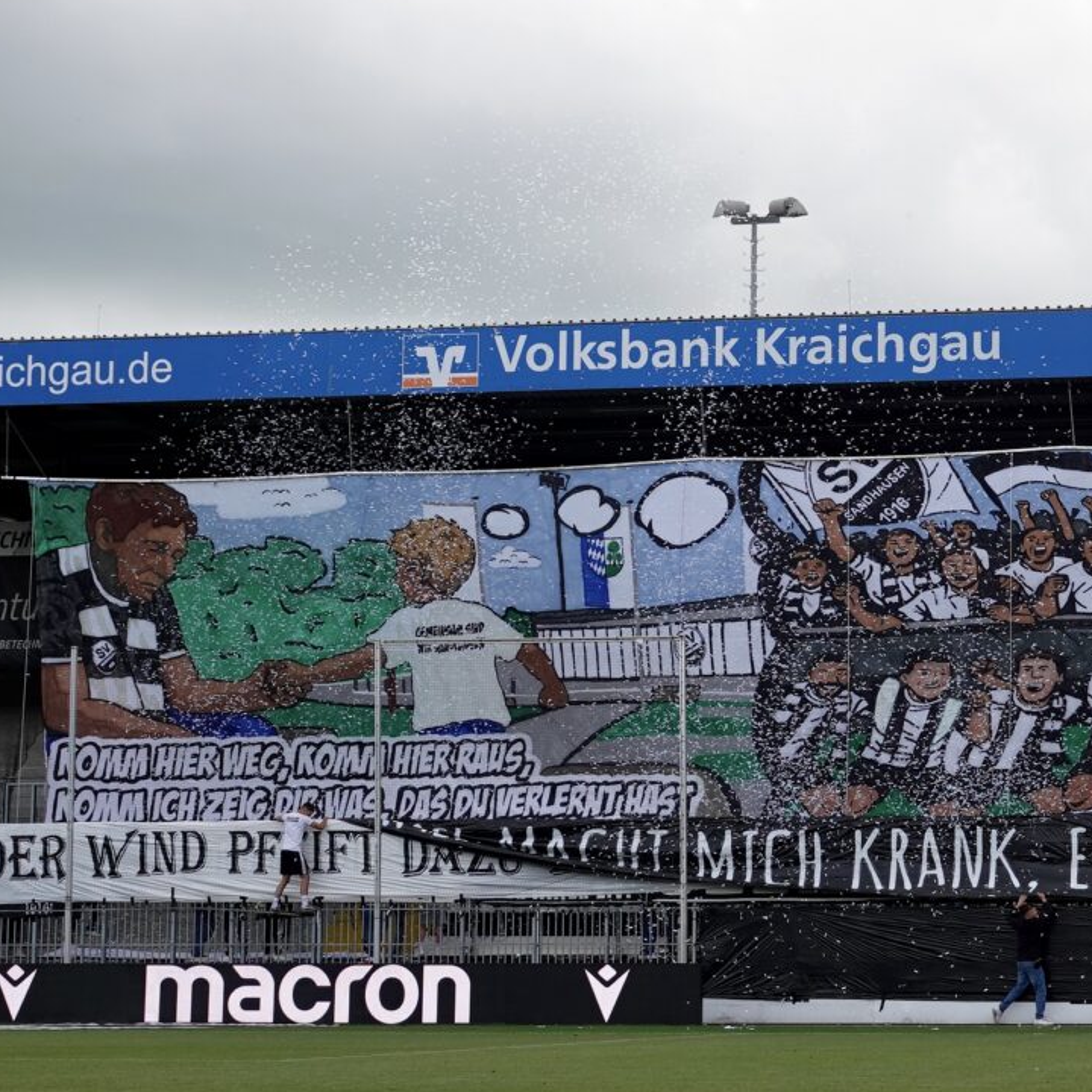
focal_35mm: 102
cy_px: 521
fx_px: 3640
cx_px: 1027
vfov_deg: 17.1
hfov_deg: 16.8
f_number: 3.5
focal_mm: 19.68
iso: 100
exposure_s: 1/250
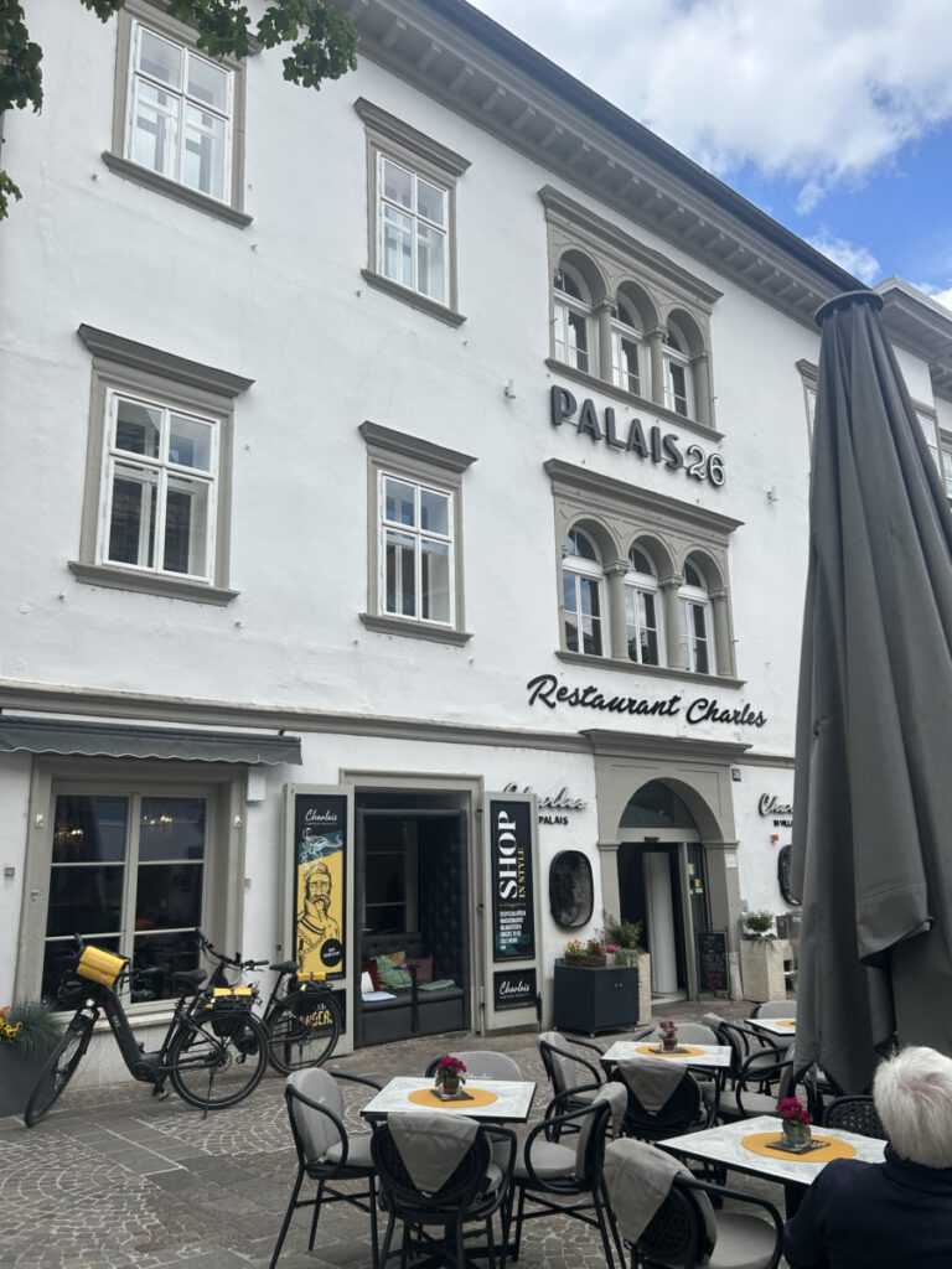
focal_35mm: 26
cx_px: 476
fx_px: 953
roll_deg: +1.2
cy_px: 634
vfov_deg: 67.3
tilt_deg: +12.9
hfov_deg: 53.1
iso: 50
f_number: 1.5
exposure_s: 1/2353
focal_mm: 5.7
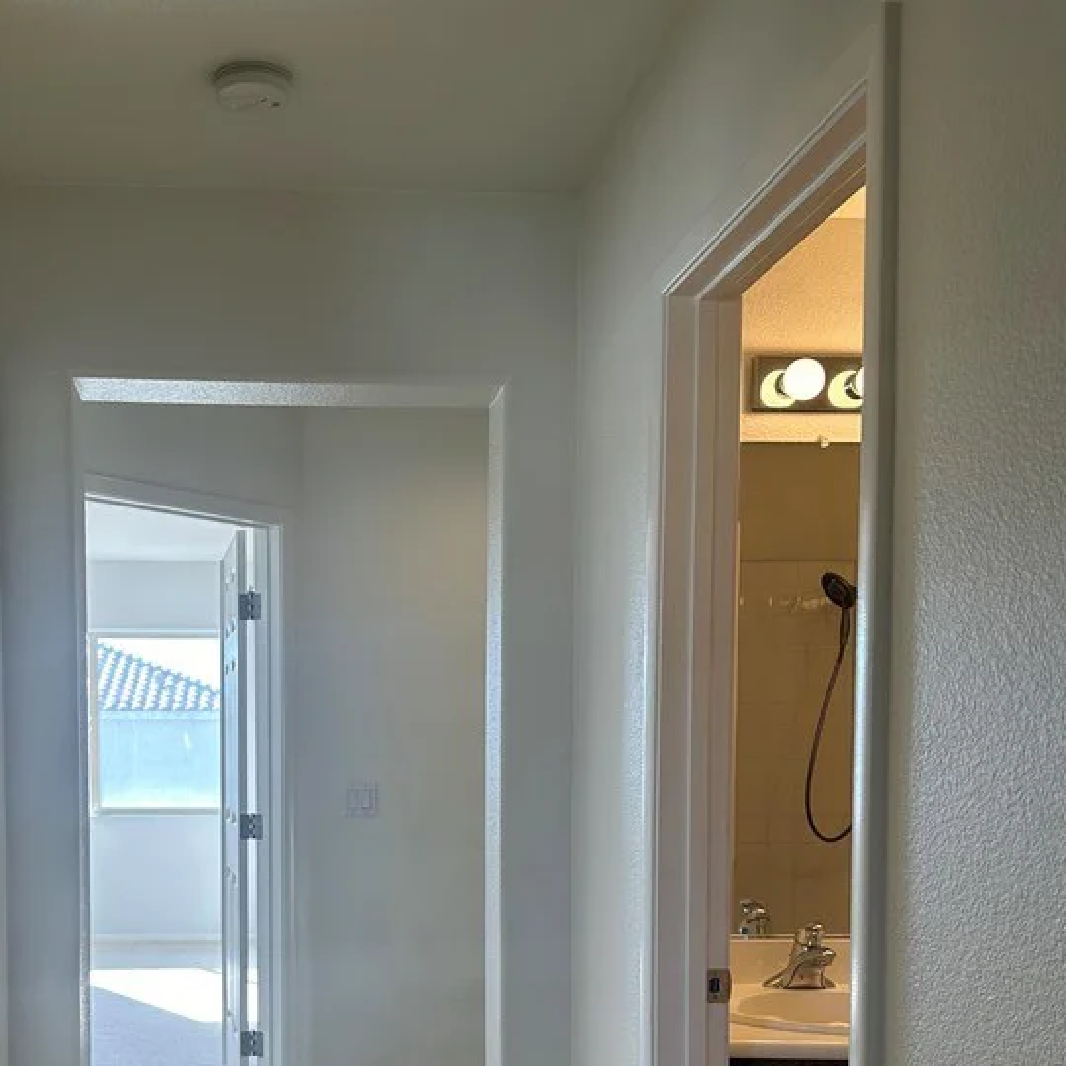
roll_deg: -0.2
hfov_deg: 41.2
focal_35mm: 40
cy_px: 801
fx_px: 1394
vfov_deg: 40.7
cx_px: 332
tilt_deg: -2.8
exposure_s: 1/160
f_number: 1.78
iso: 80
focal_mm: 6.86
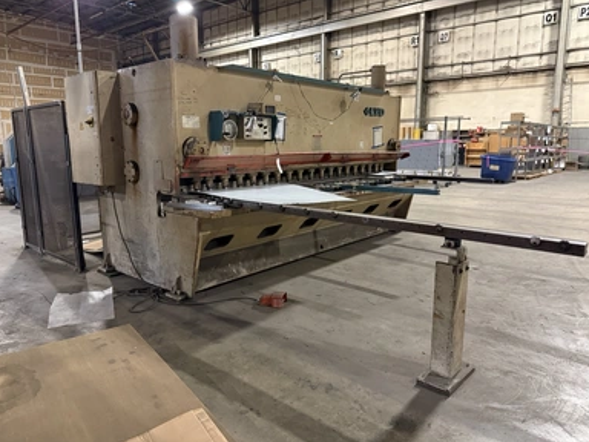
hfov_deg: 69.4
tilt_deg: -10.2
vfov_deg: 54.9
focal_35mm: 25
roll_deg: +0.8
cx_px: 290
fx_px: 425
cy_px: 213
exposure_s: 1/40
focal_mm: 6.76
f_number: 1.78
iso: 1000
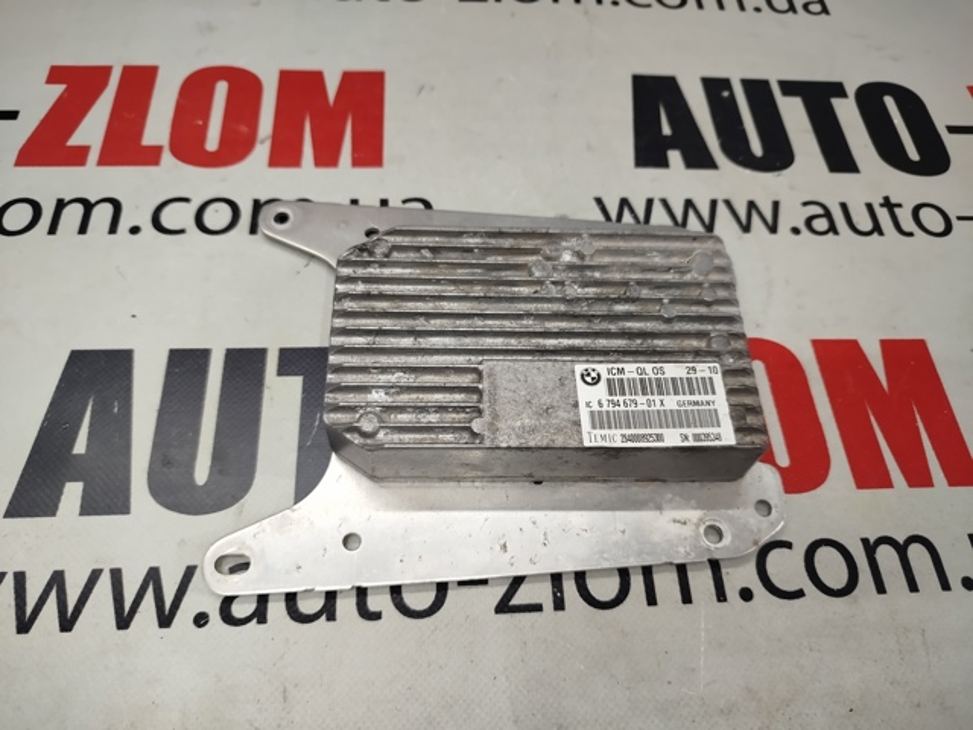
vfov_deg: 56.8
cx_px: 486
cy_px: 365
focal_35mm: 24
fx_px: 675
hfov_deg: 71.6
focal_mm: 5.31
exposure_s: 1/50
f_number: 1.7
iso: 100
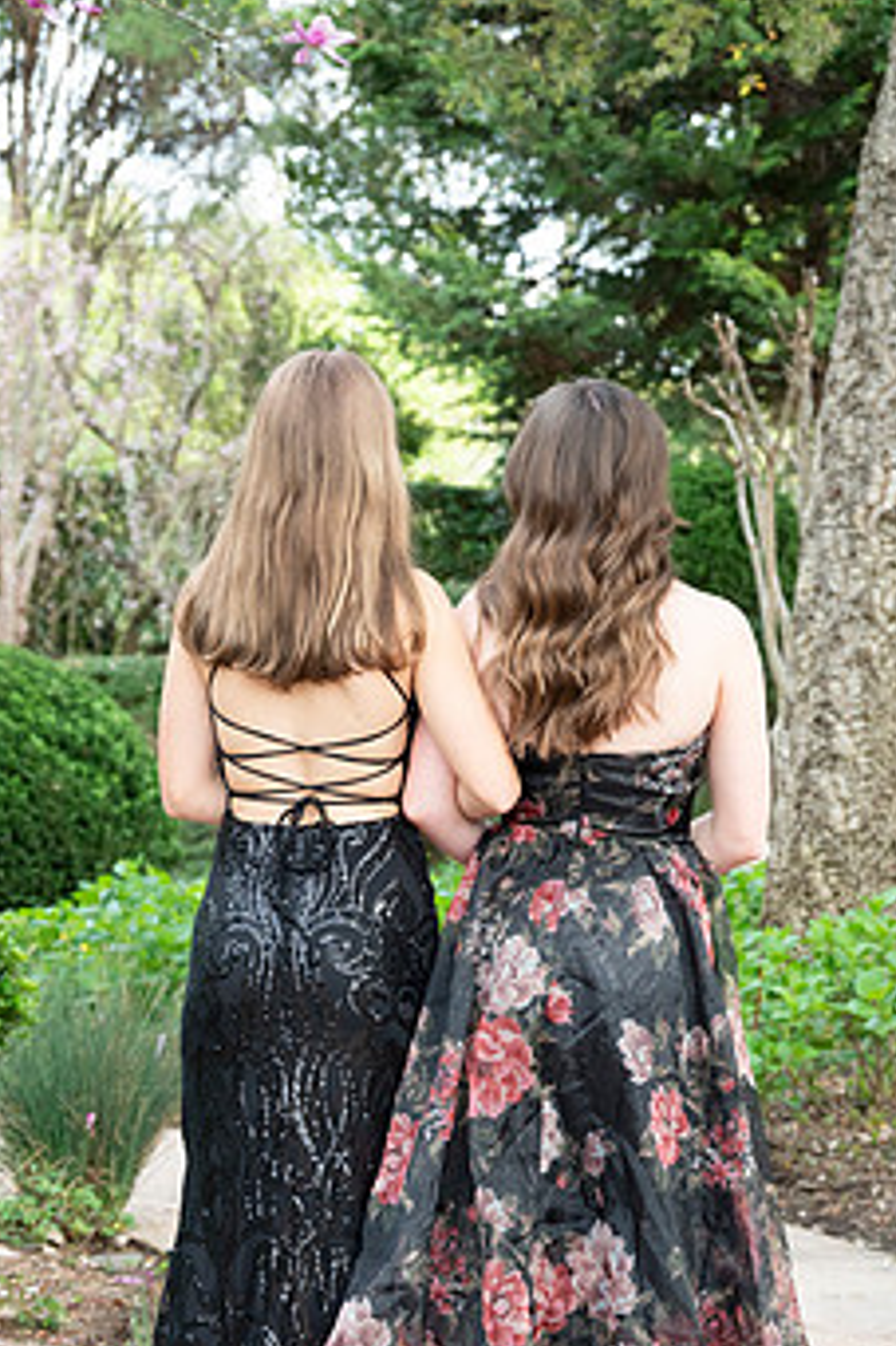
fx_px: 3998
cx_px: 454
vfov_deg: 19.1
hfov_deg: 12.8
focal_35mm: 107
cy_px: 833
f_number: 7.1
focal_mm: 81
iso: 1250
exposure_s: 1/400
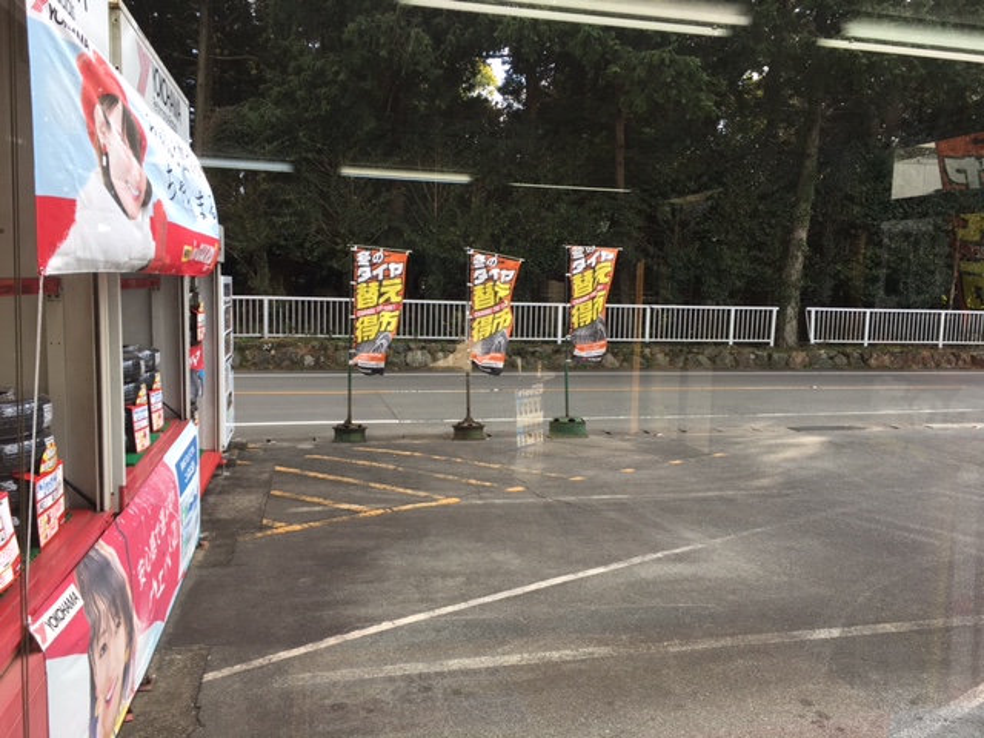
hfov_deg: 61.7
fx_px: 824
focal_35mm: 29
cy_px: 369
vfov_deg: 48.2
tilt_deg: -6.6
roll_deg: -1.5
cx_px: 492
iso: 25
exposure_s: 1/120
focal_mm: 4.15
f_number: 2.2
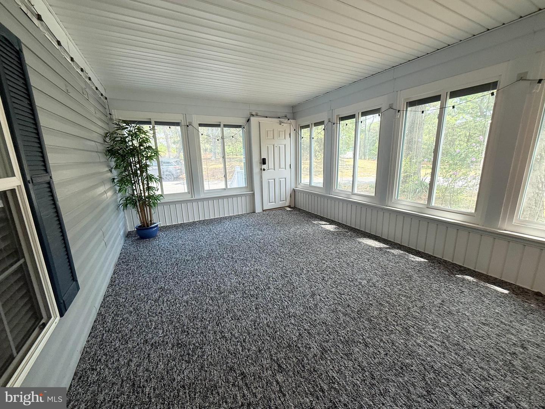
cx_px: 272
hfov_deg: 102.1
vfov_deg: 85.7
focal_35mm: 14
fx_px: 220
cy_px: 204
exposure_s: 1/120
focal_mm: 2.22
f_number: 2.2
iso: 125
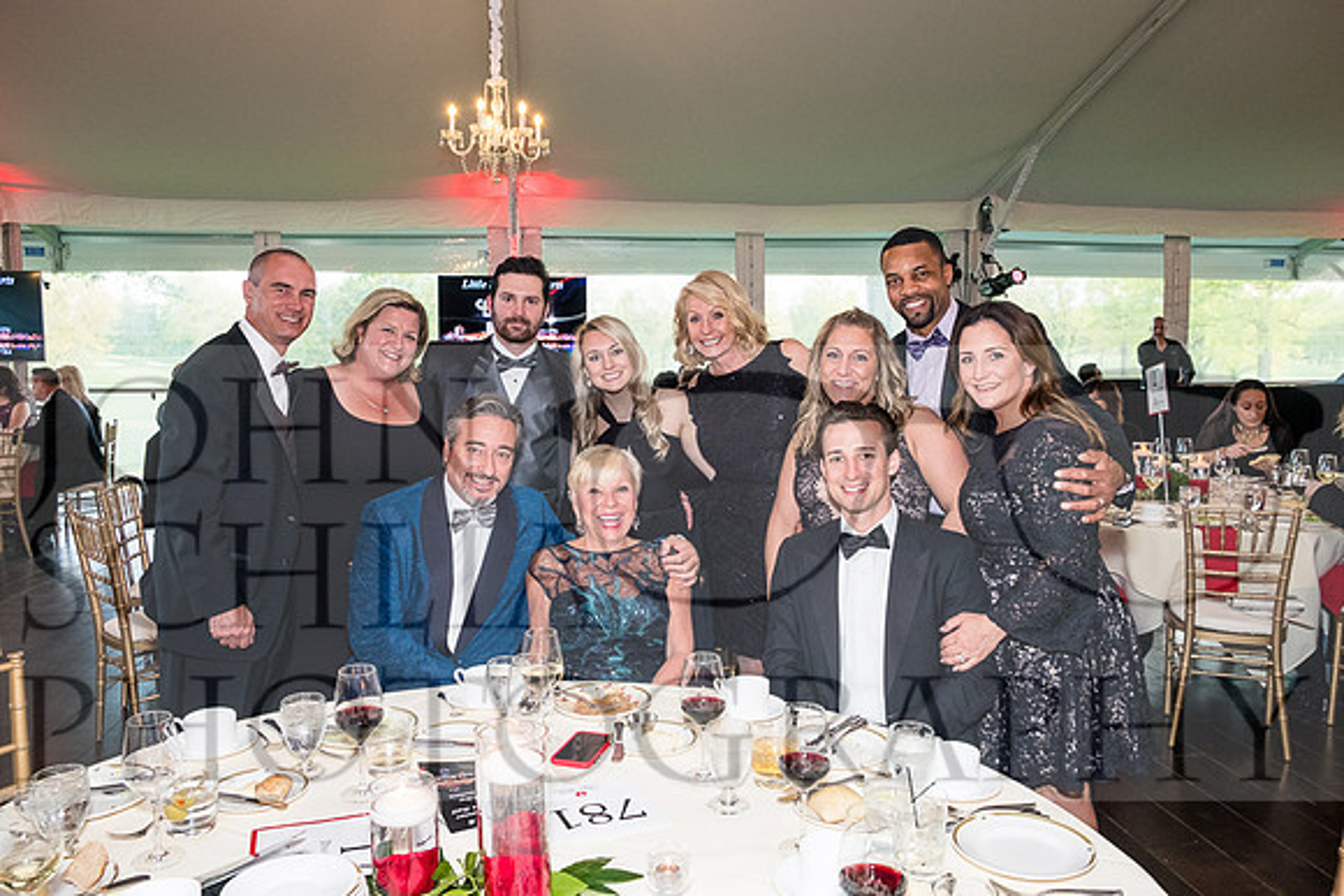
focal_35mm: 27
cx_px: 672
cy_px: 448
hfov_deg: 67.4
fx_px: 1008
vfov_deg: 48.0
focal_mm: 18
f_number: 5.6
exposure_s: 1/80
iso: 1600
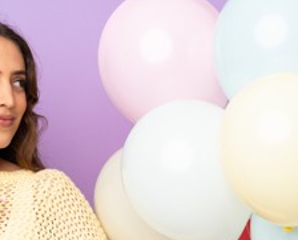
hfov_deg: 13.9
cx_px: 134
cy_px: 201
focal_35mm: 138
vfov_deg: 11.2
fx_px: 1219
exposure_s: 1/160
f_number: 6.3
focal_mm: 55
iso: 125
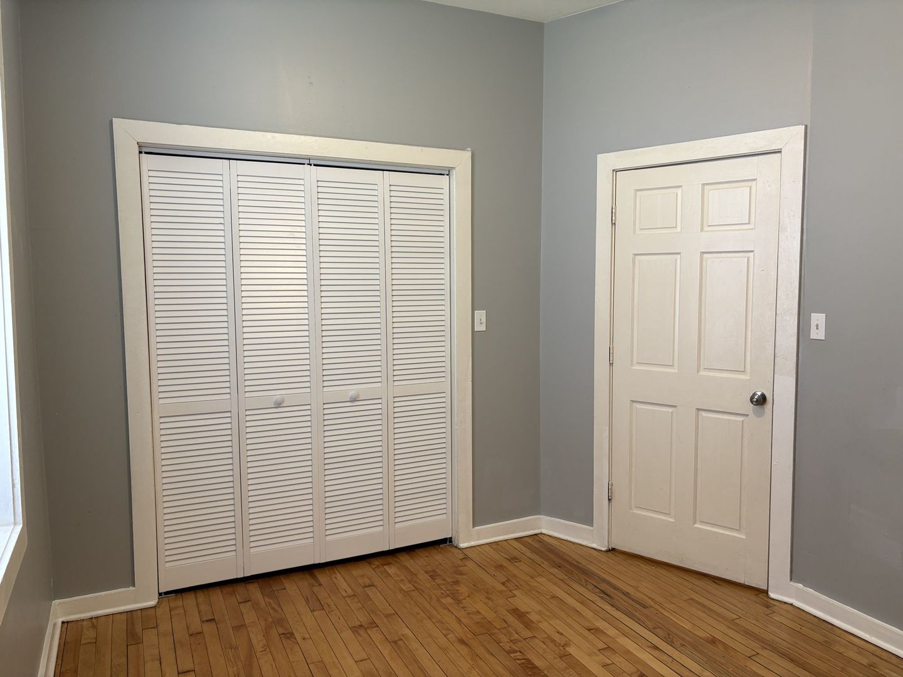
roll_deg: +1.0
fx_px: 678
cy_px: 338
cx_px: 452
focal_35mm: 26
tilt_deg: -4.2
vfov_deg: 53.1
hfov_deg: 67.3
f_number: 1.6
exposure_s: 1/60
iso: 64
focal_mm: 5.96
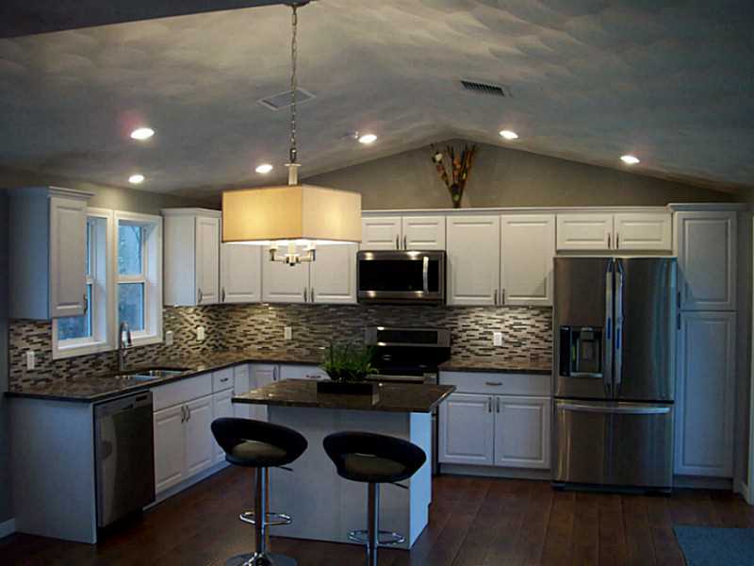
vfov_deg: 38.7
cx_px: 377
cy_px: 283
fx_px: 806
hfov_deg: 50.1
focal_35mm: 37
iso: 160
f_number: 2.8
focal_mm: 6.2
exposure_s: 1/45
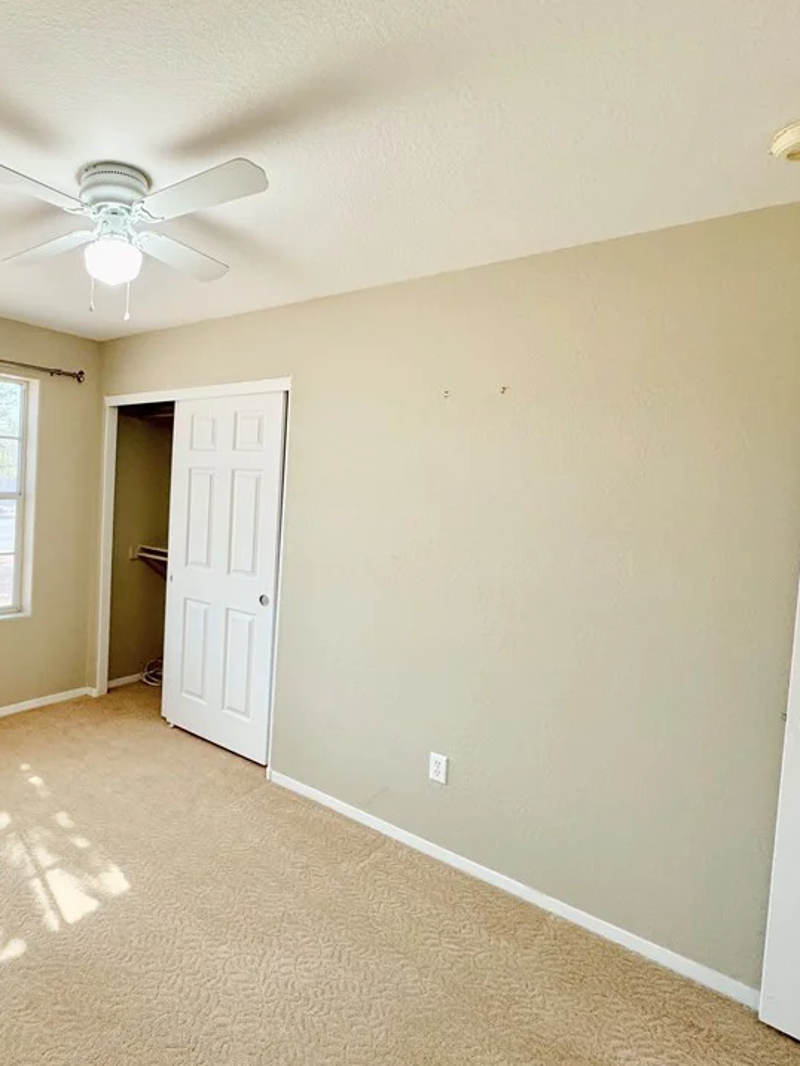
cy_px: 504
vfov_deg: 81.7
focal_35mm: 20
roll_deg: -2.7
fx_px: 616
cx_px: 184
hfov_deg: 61.6
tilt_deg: -3.0
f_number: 2.2
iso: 250
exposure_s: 1/120
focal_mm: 2.22
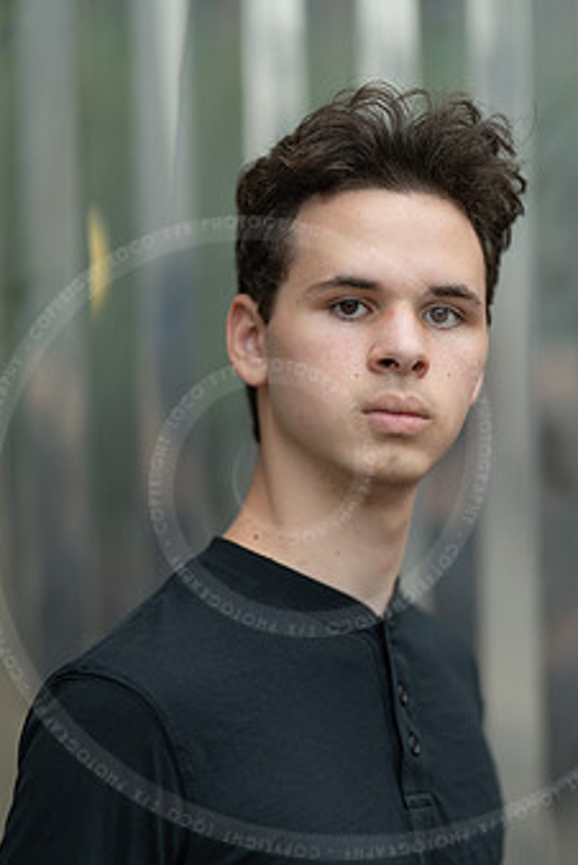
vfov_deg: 18.1
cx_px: 315
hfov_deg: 12.1
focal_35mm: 113
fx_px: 2716
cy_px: 527
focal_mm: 85
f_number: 1.2
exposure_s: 1/320
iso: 250
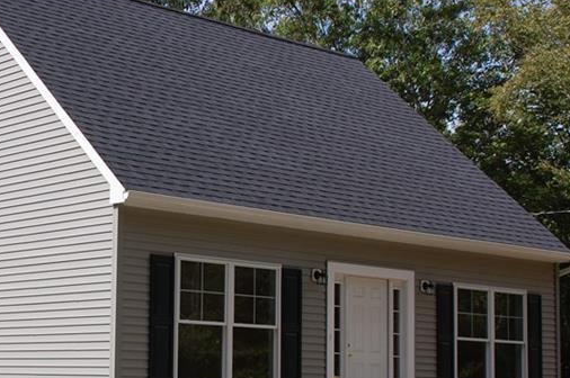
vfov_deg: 17.2
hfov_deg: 25.1
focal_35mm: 79
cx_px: 91
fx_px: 1249
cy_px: 246
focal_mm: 26
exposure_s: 1/250
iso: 200
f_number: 9
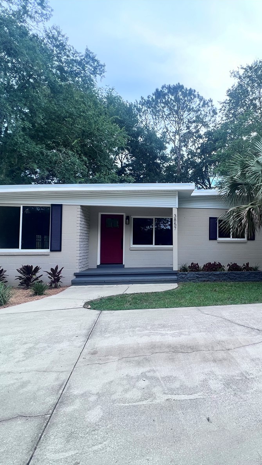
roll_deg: +0.0
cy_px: 233
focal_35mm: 19
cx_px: 207
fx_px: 235
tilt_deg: +2.1
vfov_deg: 89.6
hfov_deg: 54.6
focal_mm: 1.57
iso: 32
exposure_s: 1/405
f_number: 1.8
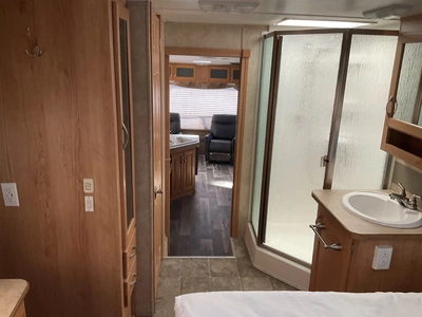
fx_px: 354
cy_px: 158
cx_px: 211
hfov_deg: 61.7
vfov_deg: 48.2
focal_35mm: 29
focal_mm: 3
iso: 80
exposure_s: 1/60
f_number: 1.8
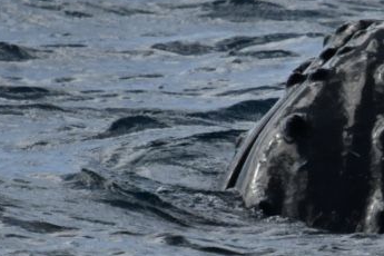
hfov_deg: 1.5
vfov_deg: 1.0
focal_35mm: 1393
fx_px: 14858
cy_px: 103
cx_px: 403
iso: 900
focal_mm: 600
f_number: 6.3
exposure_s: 1/8000
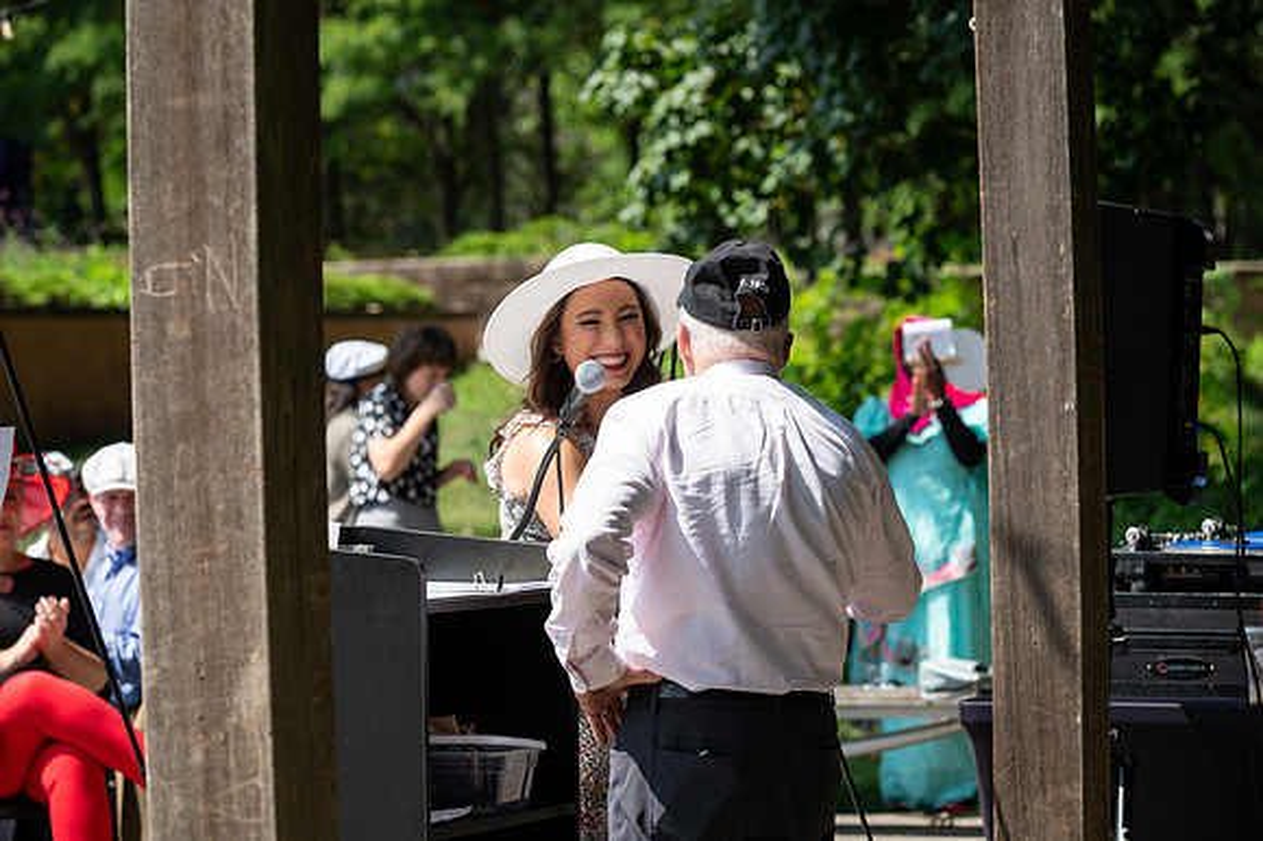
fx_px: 4733
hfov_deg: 15.2
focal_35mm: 135
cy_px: 420
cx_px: 632
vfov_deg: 10.1
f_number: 5.6
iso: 100
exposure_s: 1/320
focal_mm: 135
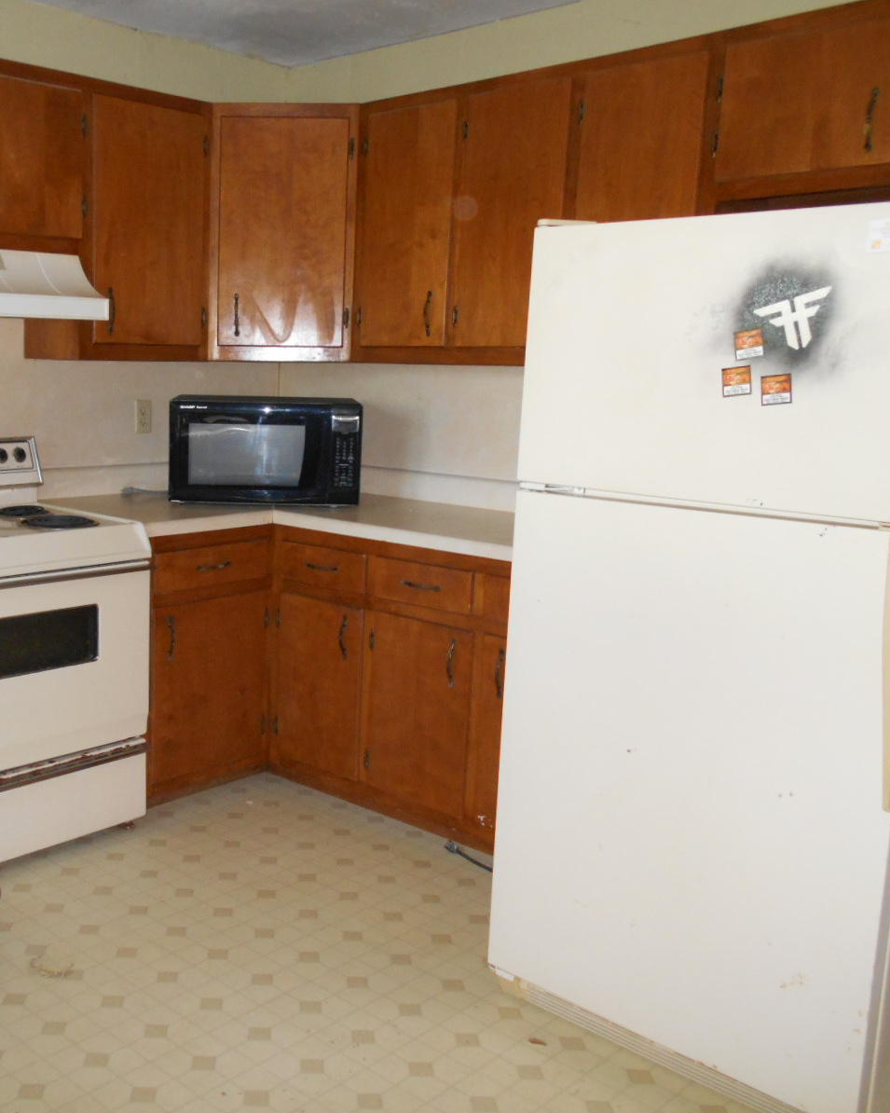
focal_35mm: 34
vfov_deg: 52.8
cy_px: 558
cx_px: 239
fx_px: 1120
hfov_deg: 42.2
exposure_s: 1/25
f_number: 3.2
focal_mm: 4.6
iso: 320
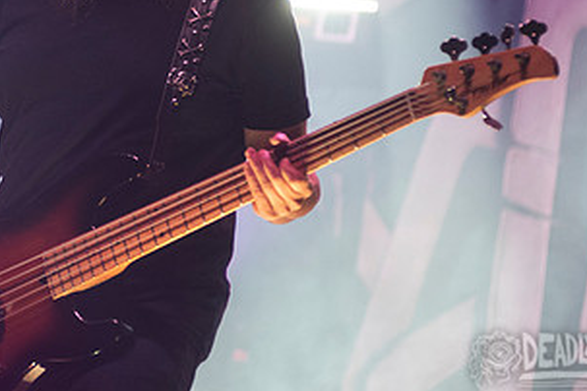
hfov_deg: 4.4
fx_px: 7614
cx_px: 120
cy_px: 6
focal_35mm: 467
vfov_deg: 2.9
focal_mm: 200
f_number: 3.2
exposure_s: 1/400
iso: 2500
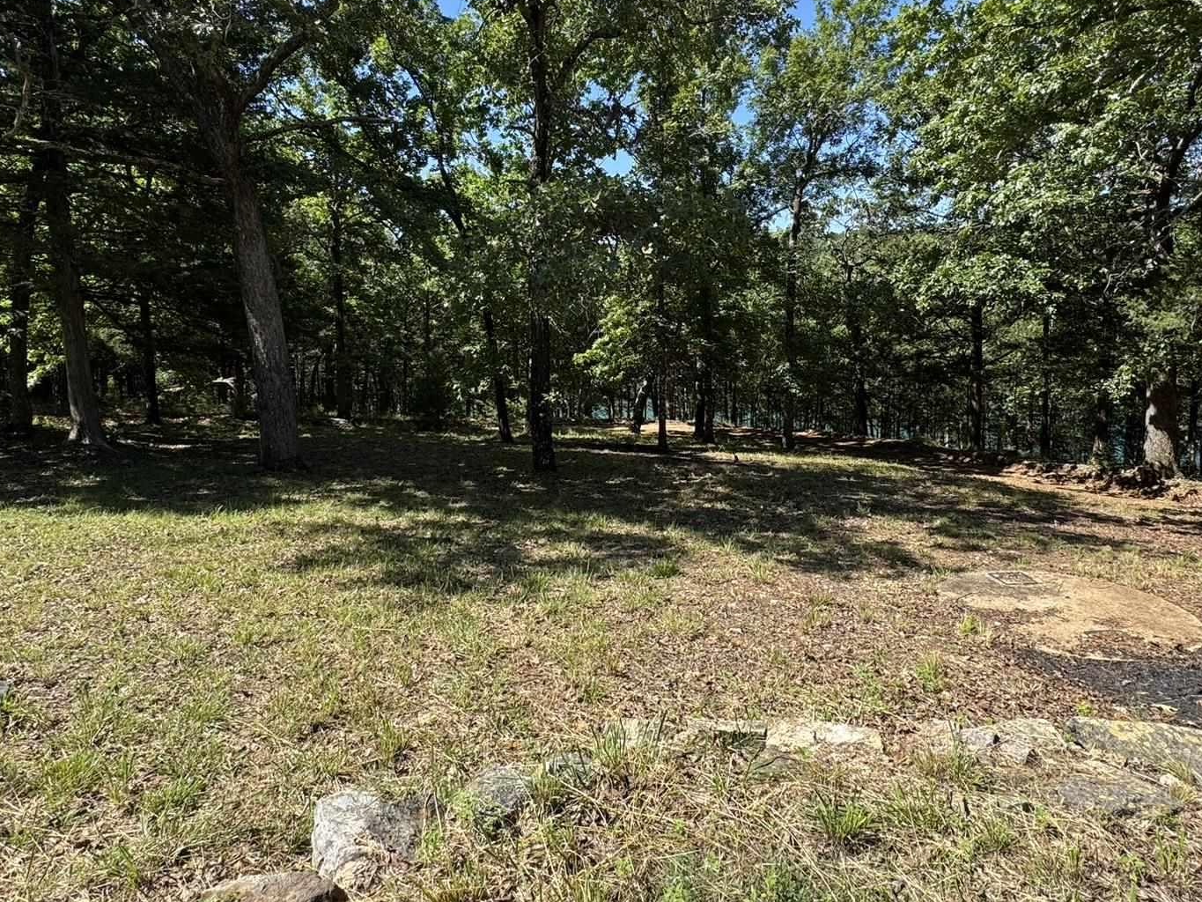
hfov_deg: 79.0
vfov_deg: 63.1
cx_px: 620
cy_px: 381
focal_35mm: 21
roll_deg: +1.1
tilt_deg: -6.3
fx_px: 729
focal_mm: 2.22
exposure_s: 1/433
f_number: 2.2
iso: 40
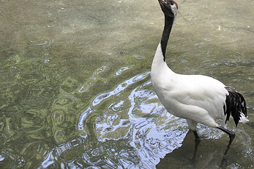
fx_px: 619
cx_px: 158
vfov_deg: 15.5
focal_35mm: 88
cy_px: 66
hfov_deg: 23.1
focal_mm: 35
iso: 250
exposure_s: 1/125
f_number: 5.6
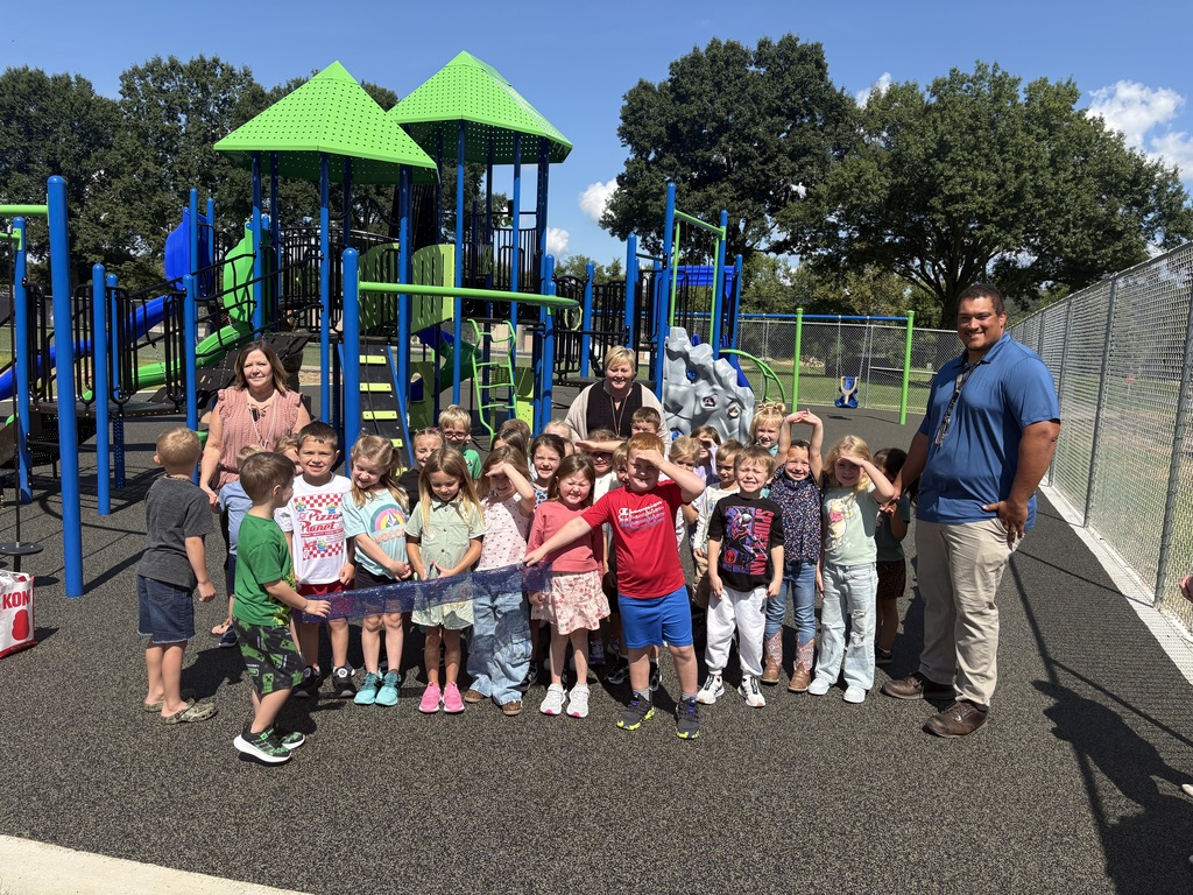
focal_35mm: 26
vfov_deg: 53.1
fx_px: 896
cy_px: 448
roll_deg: -1.7
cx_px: 596
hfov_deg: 67.3
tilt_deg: -7.0
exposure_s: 1/3831
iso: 50
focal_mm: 5.96
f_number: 1.6
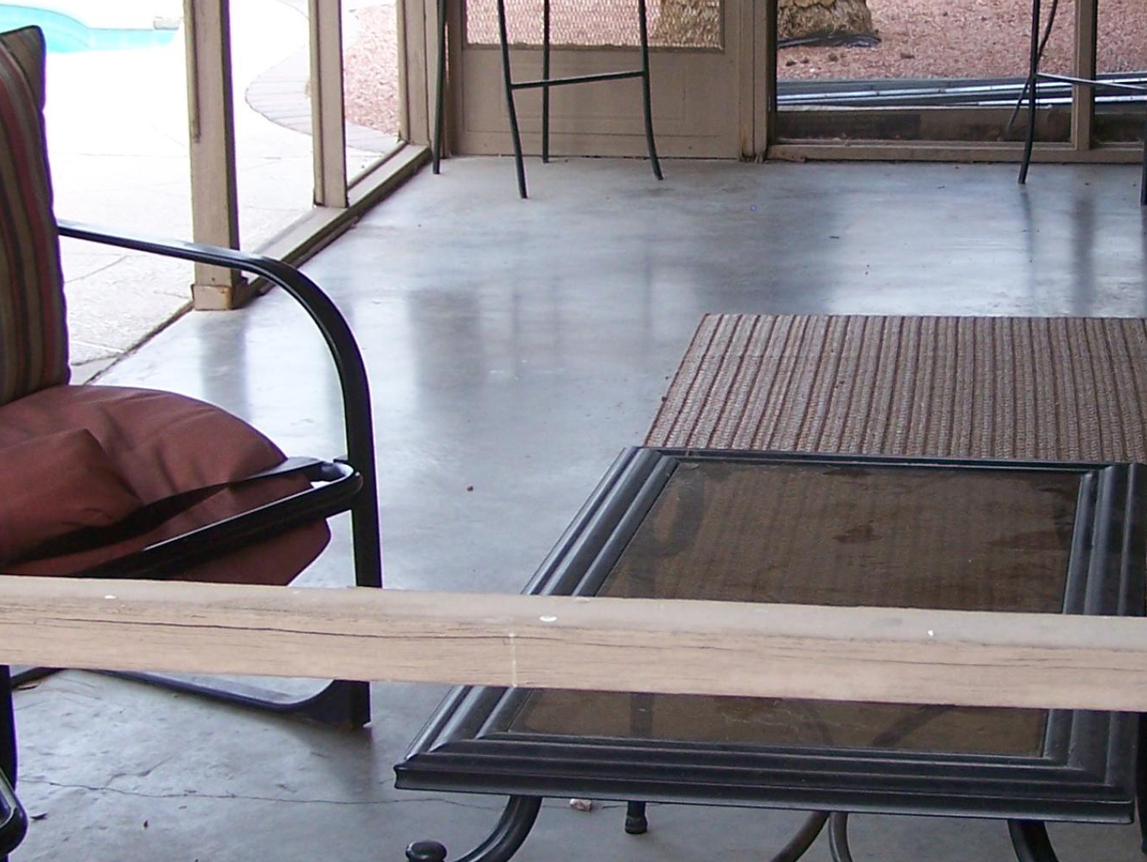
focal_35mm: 85
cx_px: 896
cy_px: 297
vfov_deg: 17.4
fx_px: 2819
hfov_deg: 22.7
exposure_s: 1/100
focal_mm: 6.3
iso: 80
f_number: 2.8
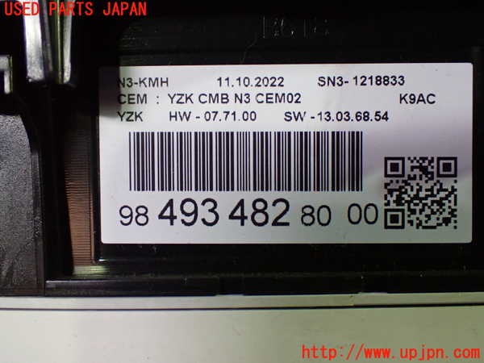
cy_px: 182
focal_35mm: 41
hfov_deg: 45.8
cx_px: 242
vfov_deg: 35.1
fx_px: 573
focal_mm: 7.31
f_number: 2.8
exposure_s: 1/125
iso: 800
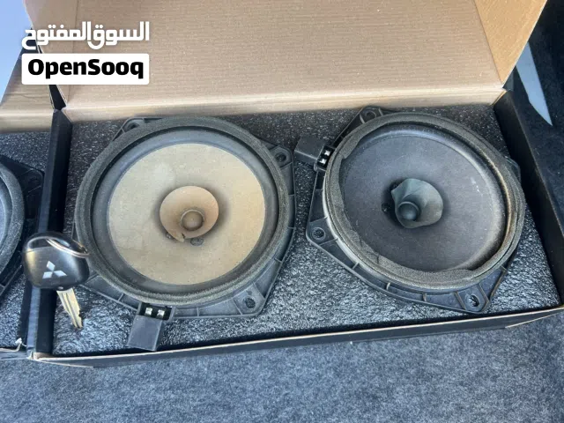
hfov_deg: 67.3
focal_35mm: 26
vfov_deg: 53.1
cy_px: 212
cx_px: 282
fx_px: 424
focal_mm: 5.7
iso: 125
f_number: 1.5
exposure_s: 1/104
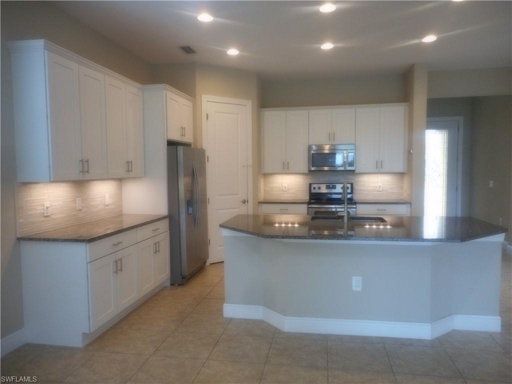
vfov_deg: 54.9
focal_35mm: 25
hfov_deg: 69.4
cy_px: 192
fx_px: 370
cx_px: 256
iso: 280
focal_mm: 4.5
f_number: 3.7
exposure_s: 1/30
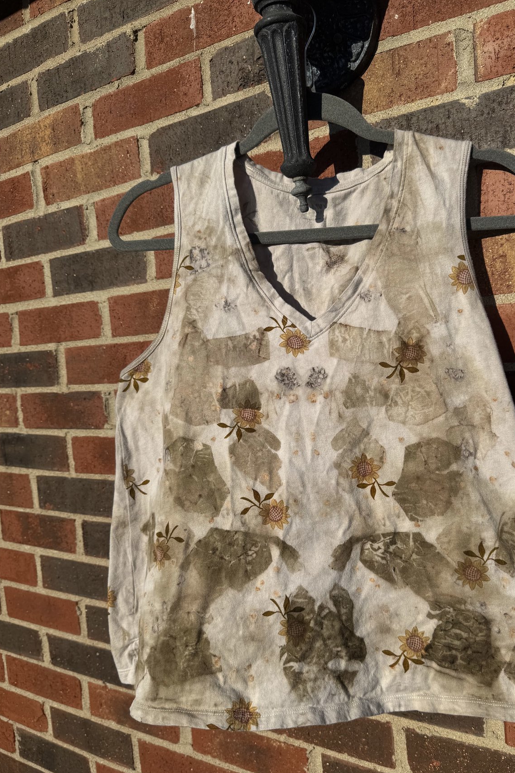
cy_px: 399
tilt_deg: -2.8
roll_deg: +3.7
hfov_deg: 46.2
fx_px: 601
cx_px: 304
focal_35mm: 28
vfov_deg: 65.5
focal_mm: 6.76
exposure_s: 1/9009
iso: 80
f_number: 1.78
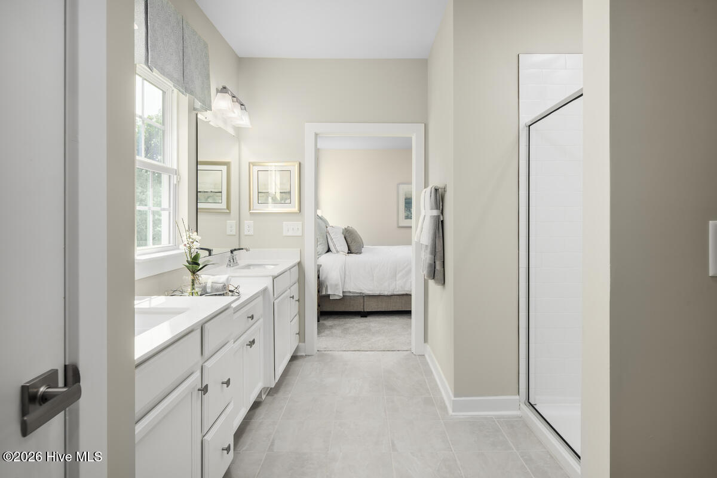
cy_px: 239
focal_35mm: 19
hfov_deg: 86.9
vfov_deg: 64.6
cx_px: 358
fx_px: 378
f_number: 9
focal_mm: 19
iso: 200
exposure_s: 1/200
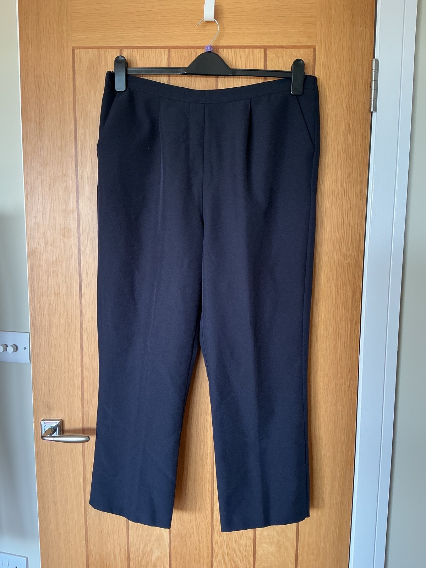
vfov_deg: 61.7
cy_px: 284
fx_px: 476
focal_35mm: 29
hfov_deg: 48.2
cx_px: 213
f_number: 1.8
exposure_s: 1/60
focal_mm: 3
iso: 50
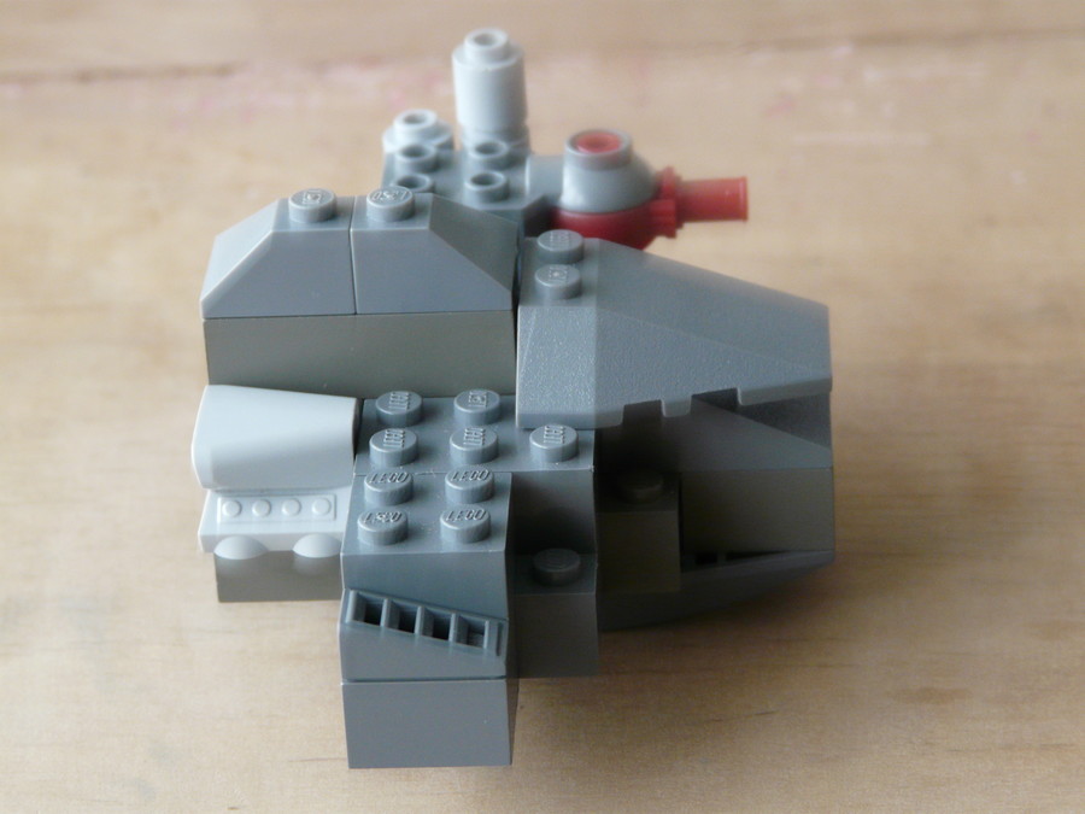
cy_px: 407
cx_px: 542
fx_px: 3949
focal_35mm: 126
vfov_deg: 11.8
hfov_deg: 15.6
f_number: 3.6
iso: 200
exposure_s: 1/4
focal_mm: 20.6
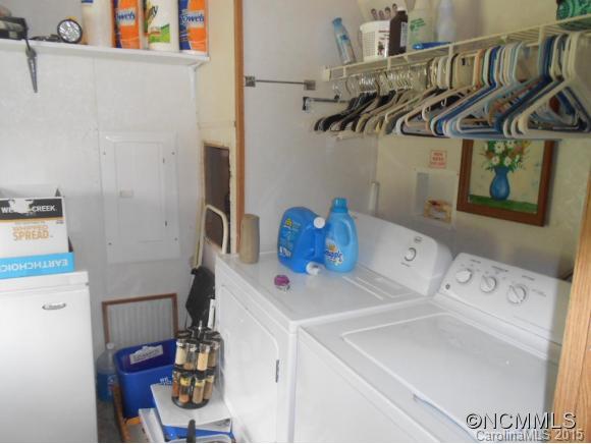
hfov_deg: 67.3
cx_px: 296
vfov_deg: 53.1
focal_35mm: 26
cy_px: 222
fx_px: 444
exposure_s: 1/25
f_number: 3.2
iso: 200
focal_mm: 4.6
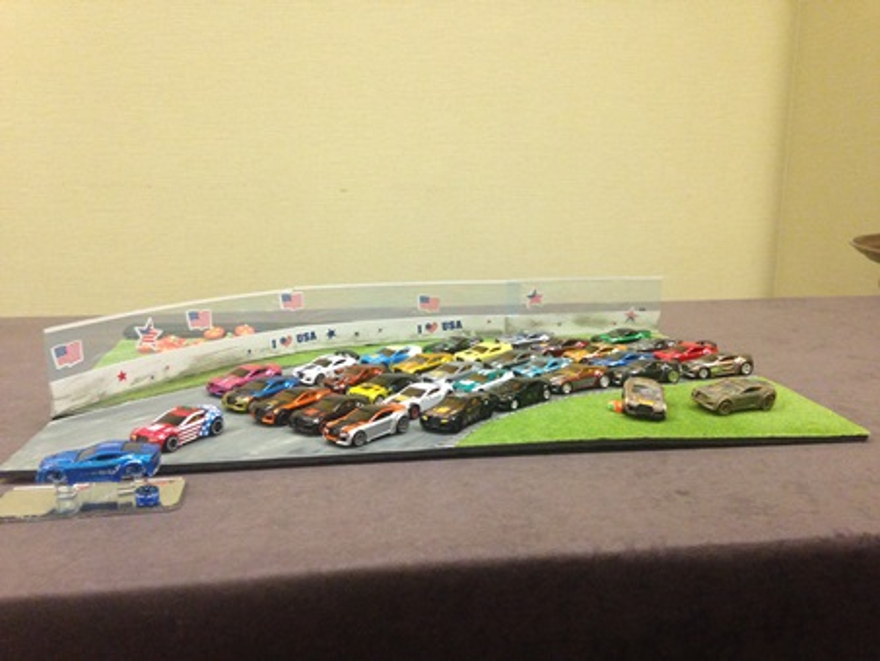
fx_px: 839
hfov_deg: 55.3
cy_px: 330
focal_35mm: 33
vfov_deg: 43.0
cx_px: 440
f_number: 2.4
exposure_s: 1/20
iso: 250
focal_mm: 4.12
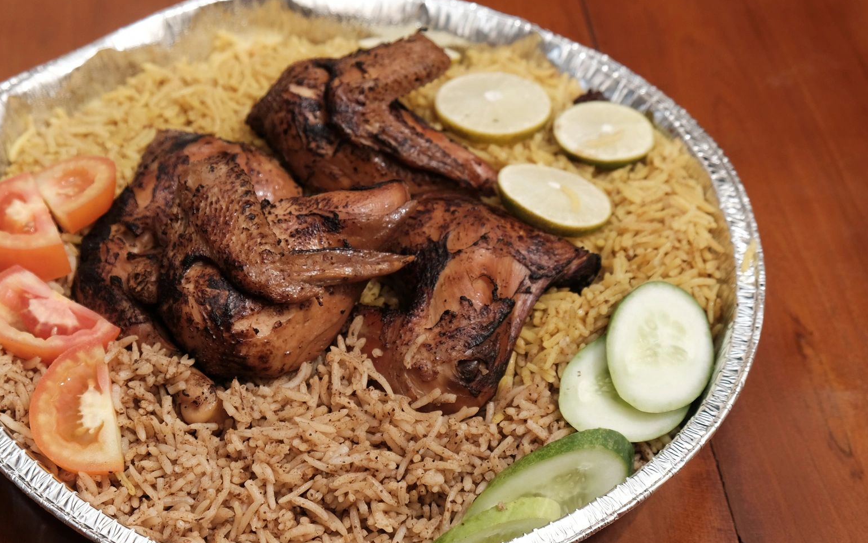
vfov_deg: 18.9
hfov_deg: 29.7
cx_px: 363
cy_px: 277
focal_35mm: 69
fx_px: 1632
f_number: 5
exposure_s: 1/80
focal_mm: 32.9
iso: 320
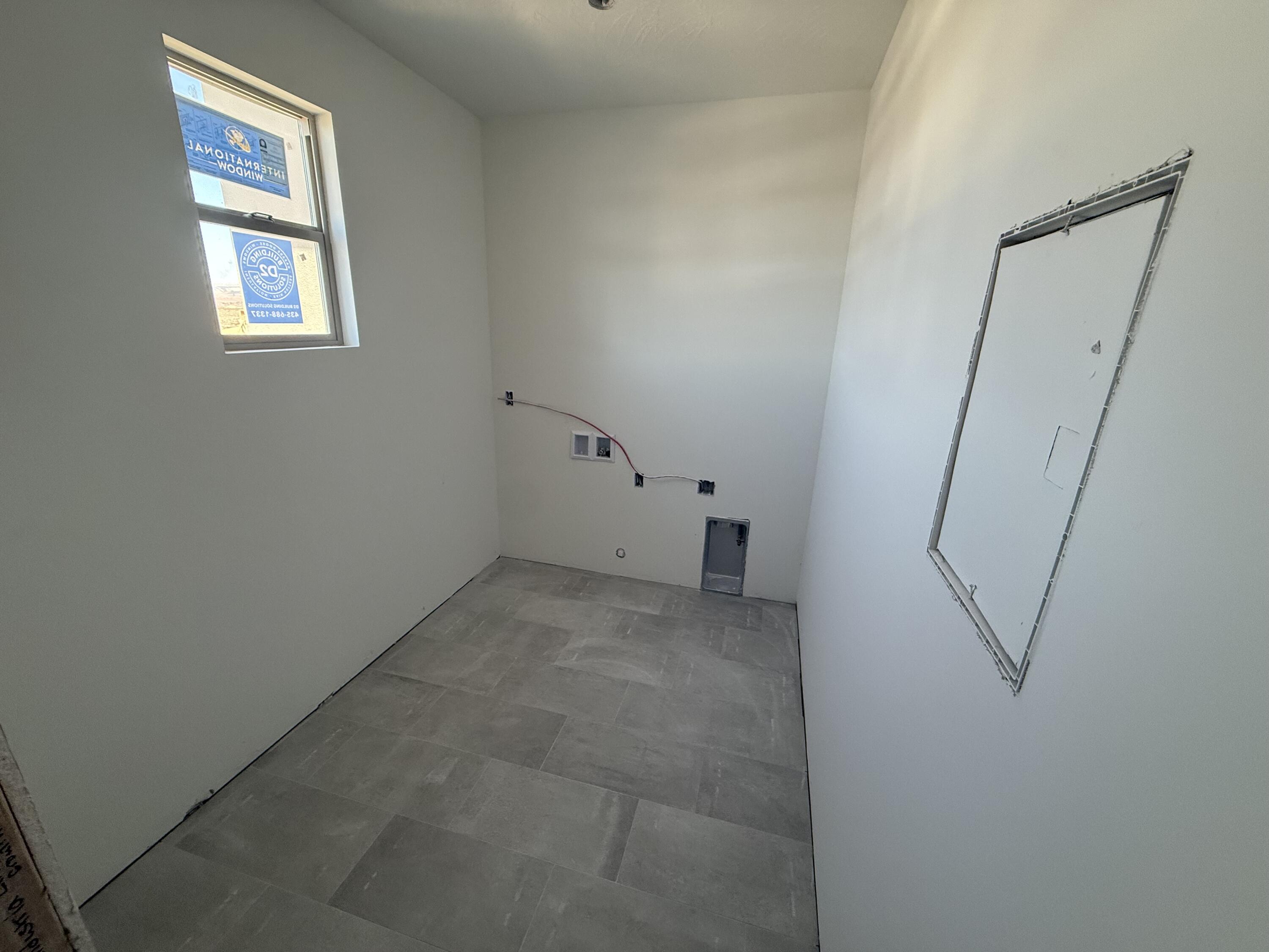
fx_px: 513
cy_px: 476
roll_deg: -1.6
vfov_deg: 85.7
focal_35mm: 14
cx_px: 634
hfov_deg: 102.1
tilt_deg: -16.3
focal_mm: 2.22
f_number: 2.2
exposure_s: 1/99
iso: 250
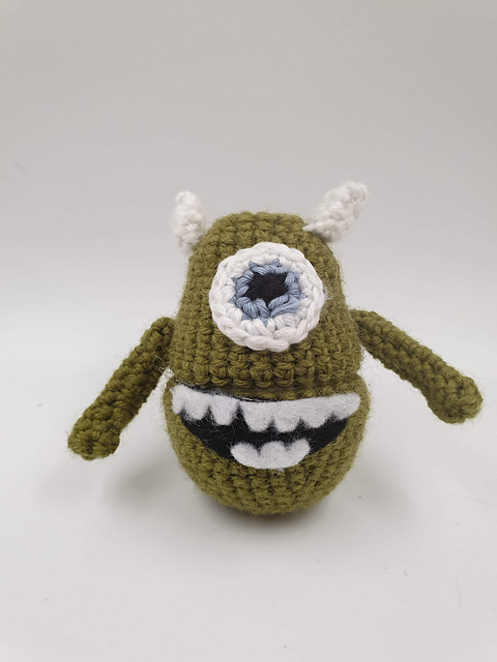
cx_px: 248
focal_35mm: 26
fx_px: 498
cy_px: 331
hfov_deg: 53.1
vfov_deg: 67.3
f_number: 2.4
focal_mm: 4.3
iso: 100
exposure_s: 1/50
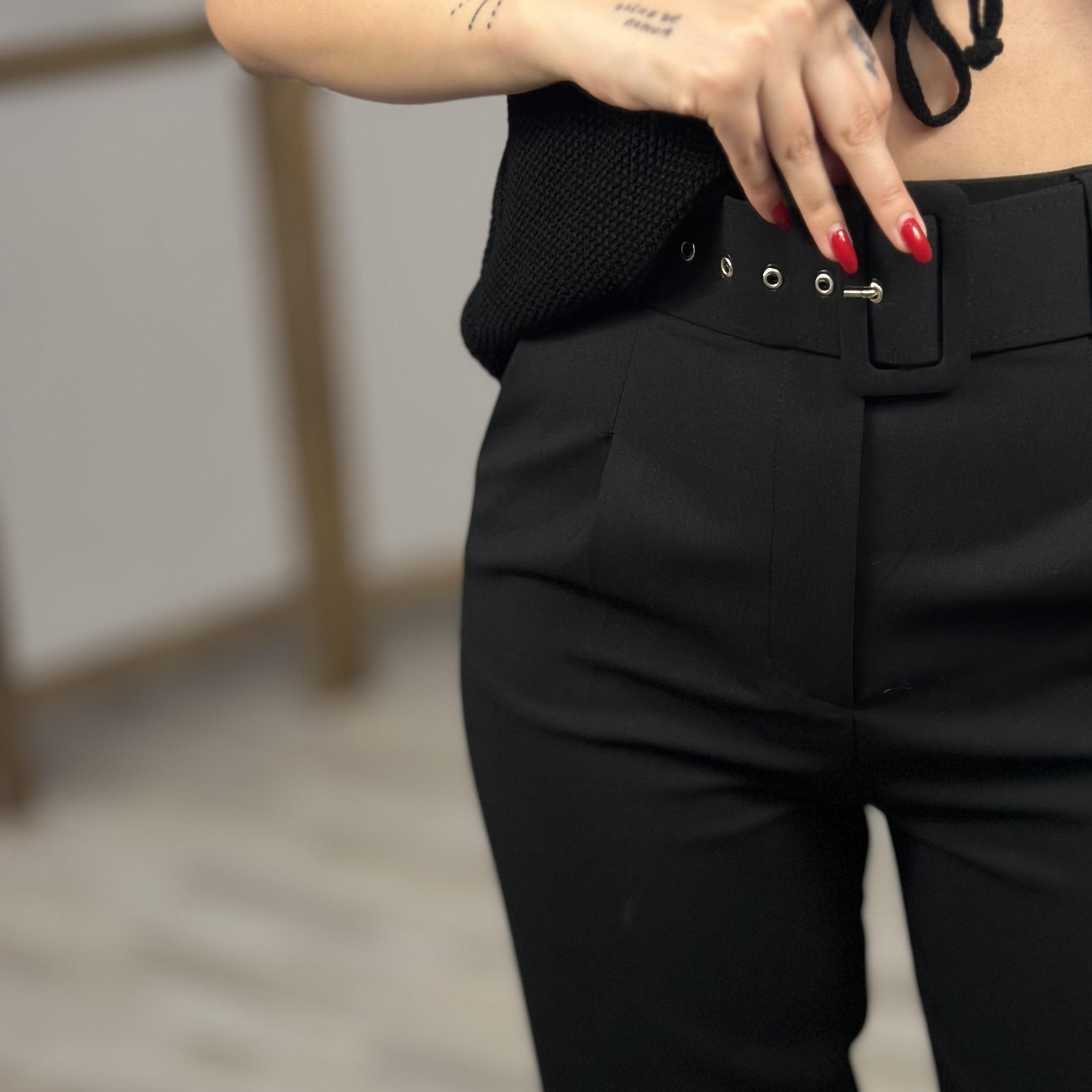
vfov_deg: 22.2
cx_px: 734
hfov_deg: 22.4
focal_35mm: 77
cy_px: 837
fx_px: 2748
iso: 250
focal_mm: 6.86
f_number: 1.78
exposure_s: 1/100
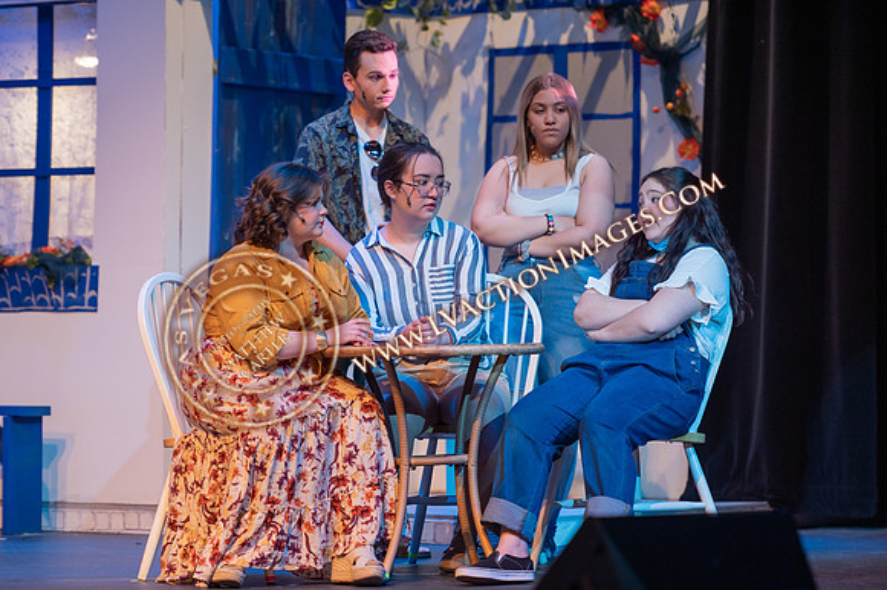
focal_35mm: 155
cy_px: 295
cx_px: 444
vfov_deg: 8.8
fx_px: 3817
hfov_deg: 13.3
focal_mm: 155
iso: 1100
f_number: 2.8
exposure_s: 1/250
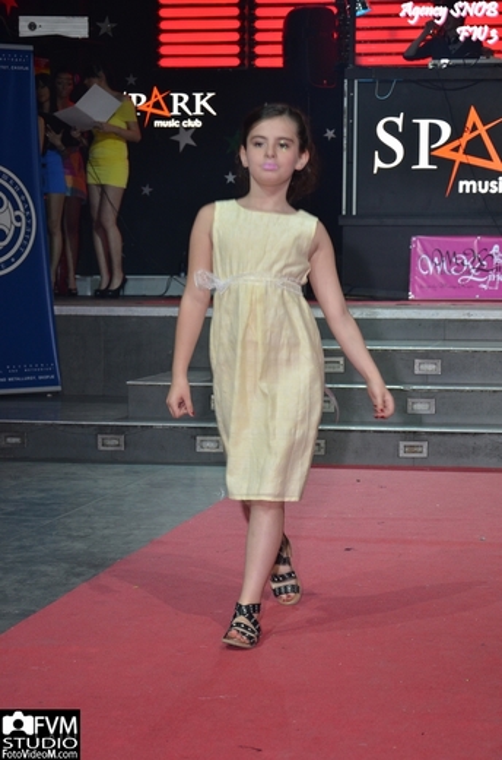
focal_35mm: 87
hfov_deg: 15.6
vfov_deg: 23.4
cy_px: 380
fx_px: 1829
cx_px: 251
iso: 640
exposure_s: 1/60
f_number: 6.3
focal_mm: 58
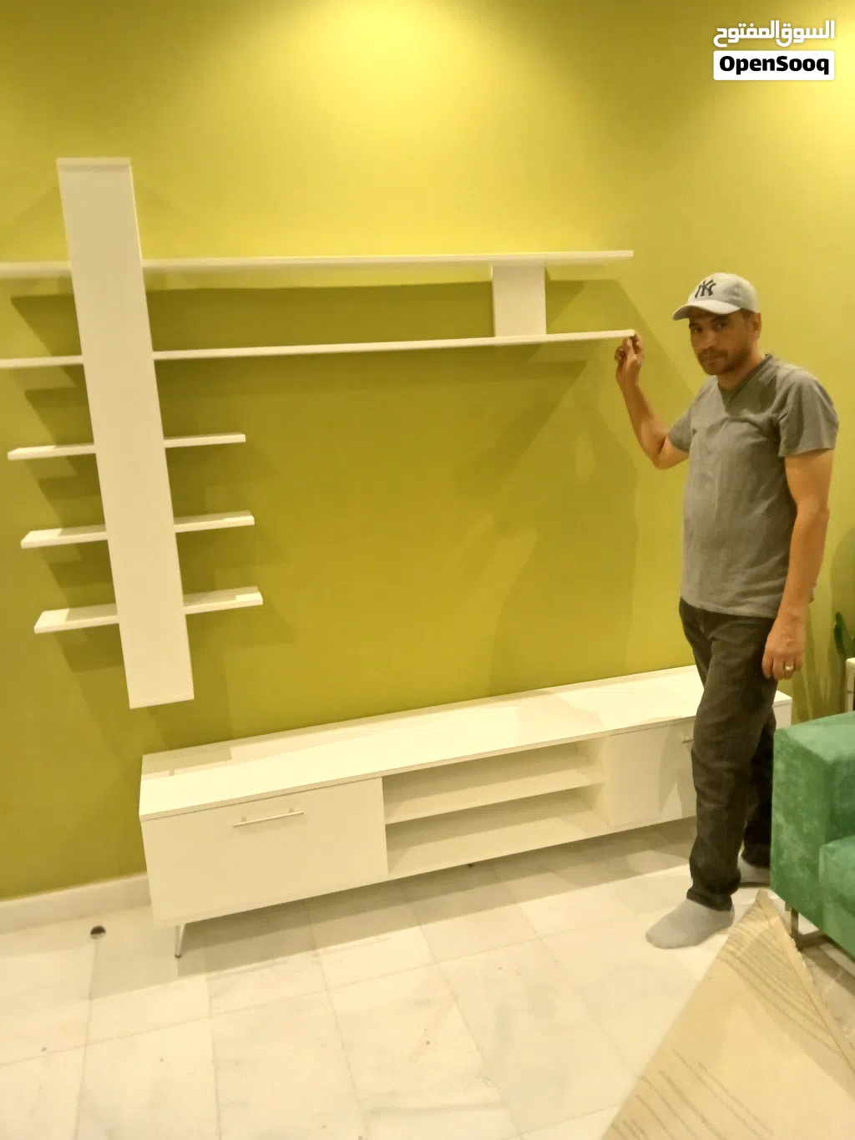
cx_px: 428
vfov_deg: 67.3
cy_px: 570
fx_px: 856
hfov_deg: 53.1
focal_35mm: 26
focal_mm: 3.98
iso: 500
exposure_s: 1/20
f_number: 1.8
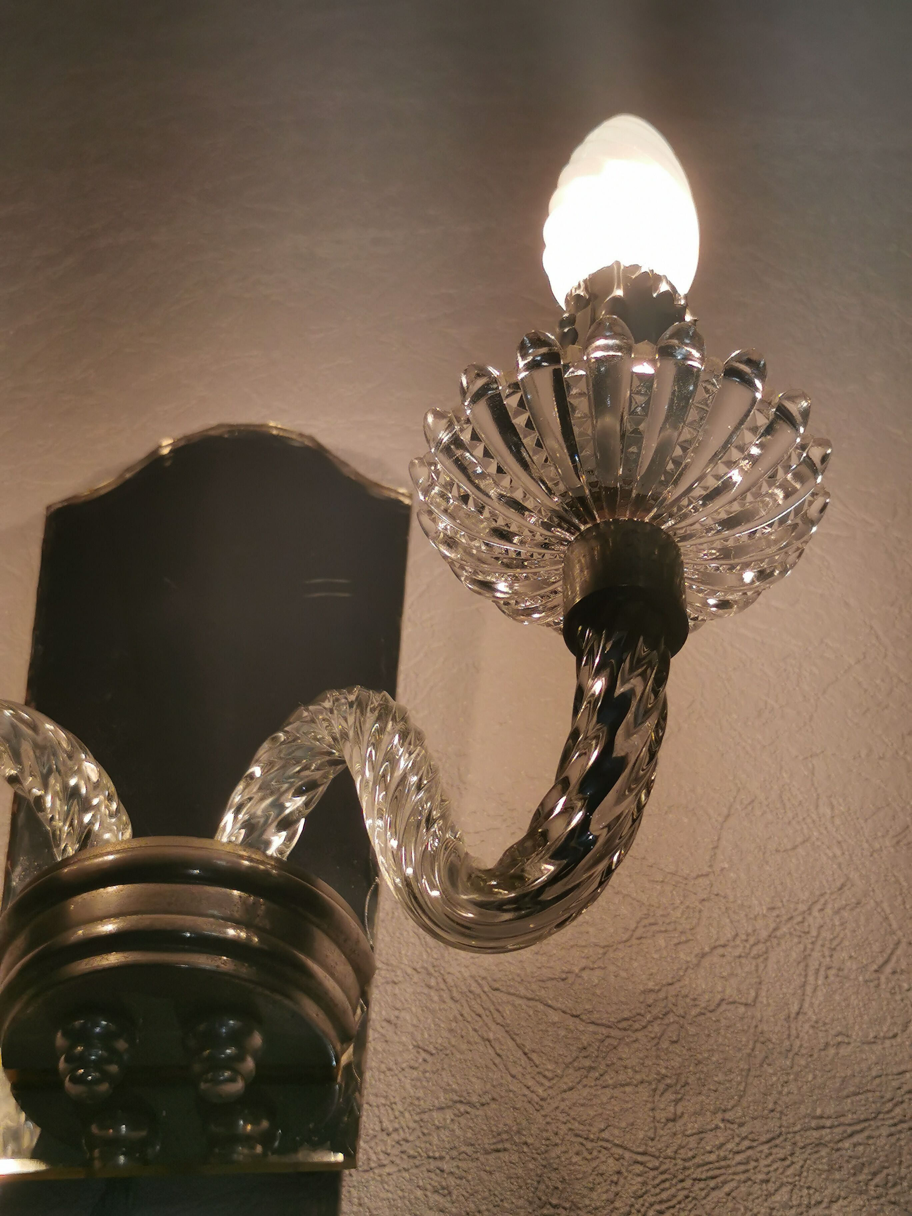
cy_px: 608
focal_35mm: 54
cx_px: 456
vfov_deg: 35.5
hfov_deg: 27.0
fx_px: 1897
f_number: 1.8
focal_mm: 5.58
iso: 50
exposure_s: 1/397
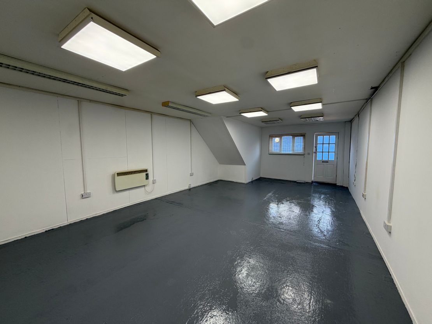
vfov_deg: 85.7
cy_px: 162
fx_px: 175
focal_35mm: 14
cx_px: 216
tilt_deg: -4.6
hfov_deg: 102.1
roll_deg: -0.2
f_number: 2.2
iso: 80
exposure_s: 1/100
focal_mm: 2.22
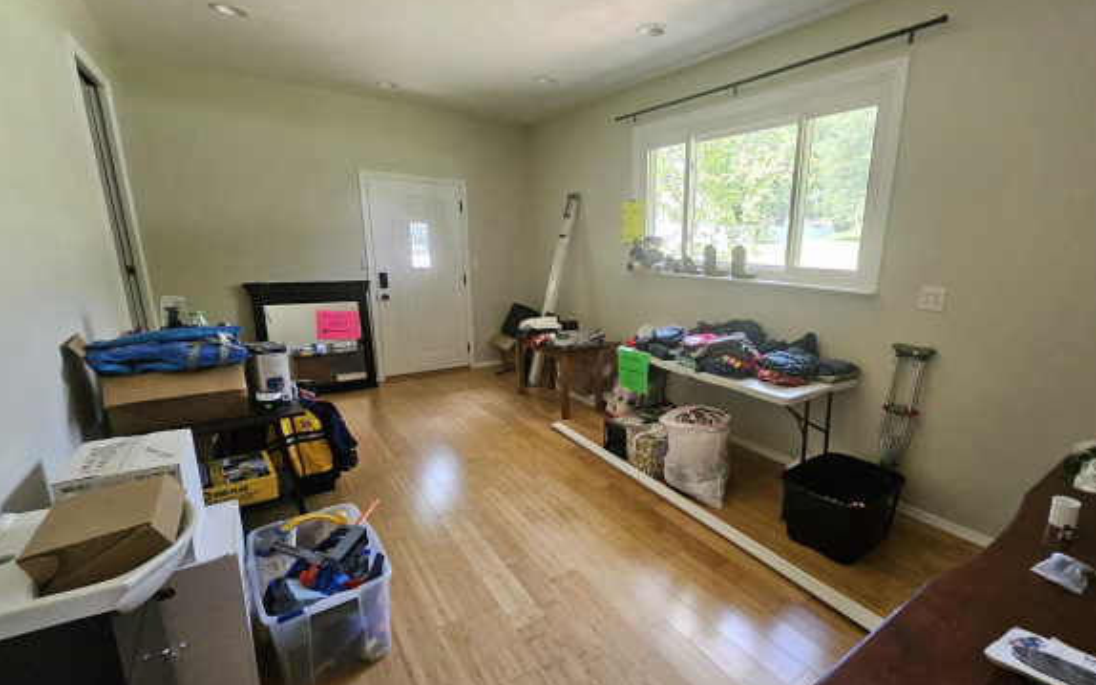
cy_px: 361
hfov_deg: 97.1
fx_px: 478
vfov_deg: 71.2
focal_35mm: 16
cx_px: 631
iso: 500
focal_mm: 1.74
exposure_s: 1/100
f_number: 2.2
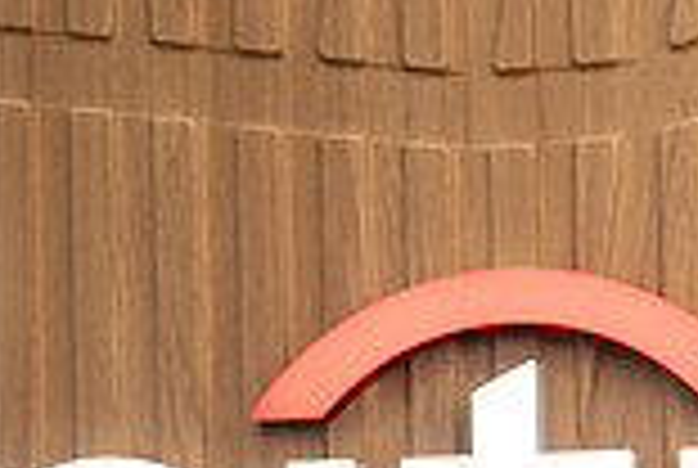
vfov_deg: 5.8
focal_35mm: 237
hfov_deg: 8.5
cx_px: 1048
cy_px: 724
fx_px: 4604
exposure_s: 1/500
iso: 400
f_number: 3.2
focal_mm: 51
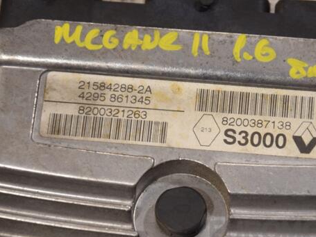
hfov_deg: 9.9
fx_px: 1822
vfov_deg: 7.4
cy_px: 138
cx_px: 197
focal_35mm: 200
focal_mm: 105
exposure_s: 1/125
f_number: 5.6
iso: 400
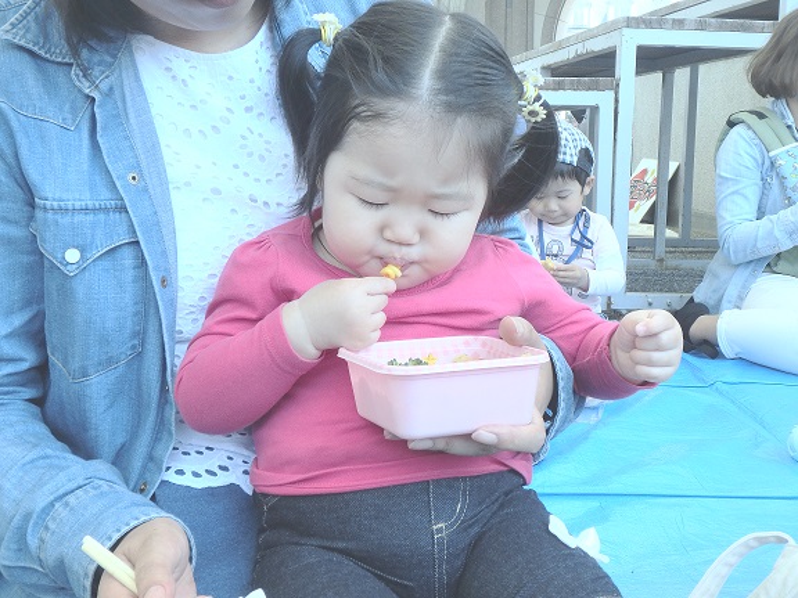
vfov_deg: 34.3
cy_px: 299
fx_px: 968
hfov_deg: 44.8
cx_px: 399
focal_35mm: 42
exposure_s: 1/100
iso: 125
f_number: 5.2
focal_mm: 7.5
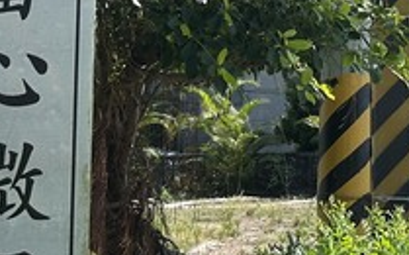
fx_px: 1147
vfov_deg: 12.4
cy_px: -25
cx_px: 526
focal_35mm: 103
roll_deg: +1.0
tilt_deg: +7.6
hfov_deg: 18.8
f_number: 1.5
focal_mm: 5.7
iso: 50
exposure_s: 1/2762
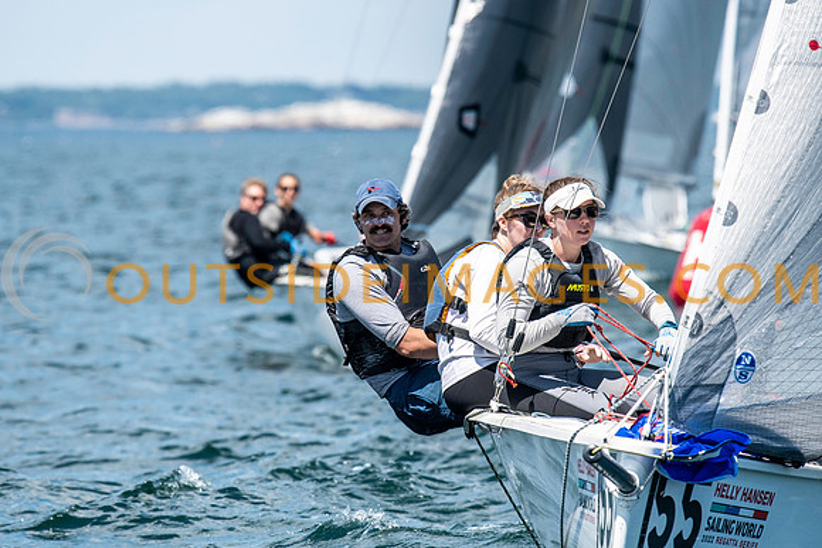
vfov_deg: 3.0
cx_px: 411
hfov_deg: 4.5
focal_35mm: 458
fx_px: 10450
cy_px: 274
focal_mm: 300
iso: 320
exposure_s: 1/2000
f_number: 5.6
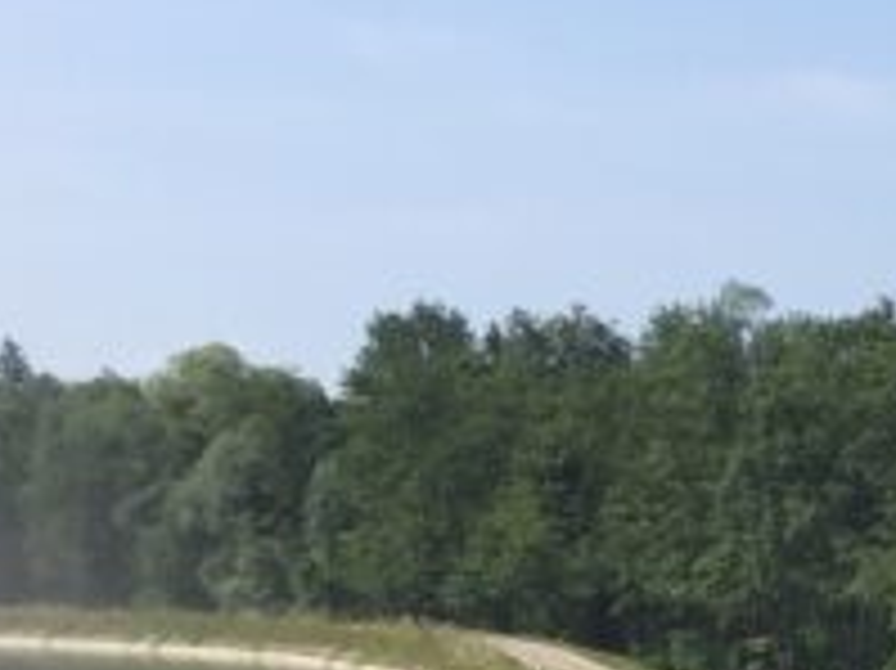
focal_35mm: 149
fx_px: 3854
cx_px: 1860
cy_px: 1133
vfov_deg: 9.5
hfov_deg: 11.7
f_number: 2.2
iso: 32
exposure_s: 1/1721
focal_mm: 4.15
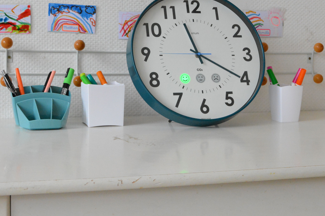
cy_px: 60
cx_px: 165
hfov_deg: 33.5
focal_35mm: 60
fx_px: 540
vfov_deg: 22.5
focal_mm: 25
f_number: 8
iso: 4000
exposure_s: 1/250
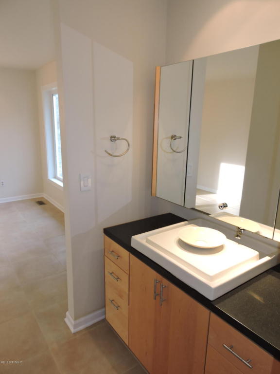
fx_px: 259
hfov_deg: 56.8
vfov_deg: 71.6
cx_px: 140
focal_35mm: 24
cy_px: 187
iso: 280
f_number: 3.3
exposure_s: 1/40
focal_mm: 4.3
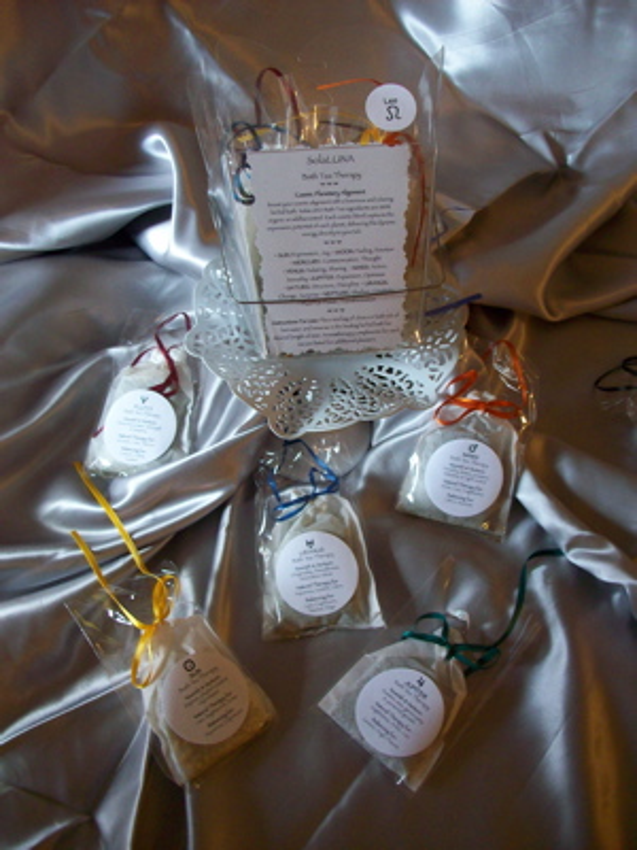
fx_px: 834
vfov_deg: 54.0
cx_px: 318
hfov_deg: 41.8
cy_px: 425
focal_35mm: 34
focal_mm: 5.7
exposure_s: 1/21.6
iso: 160
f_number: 2.8
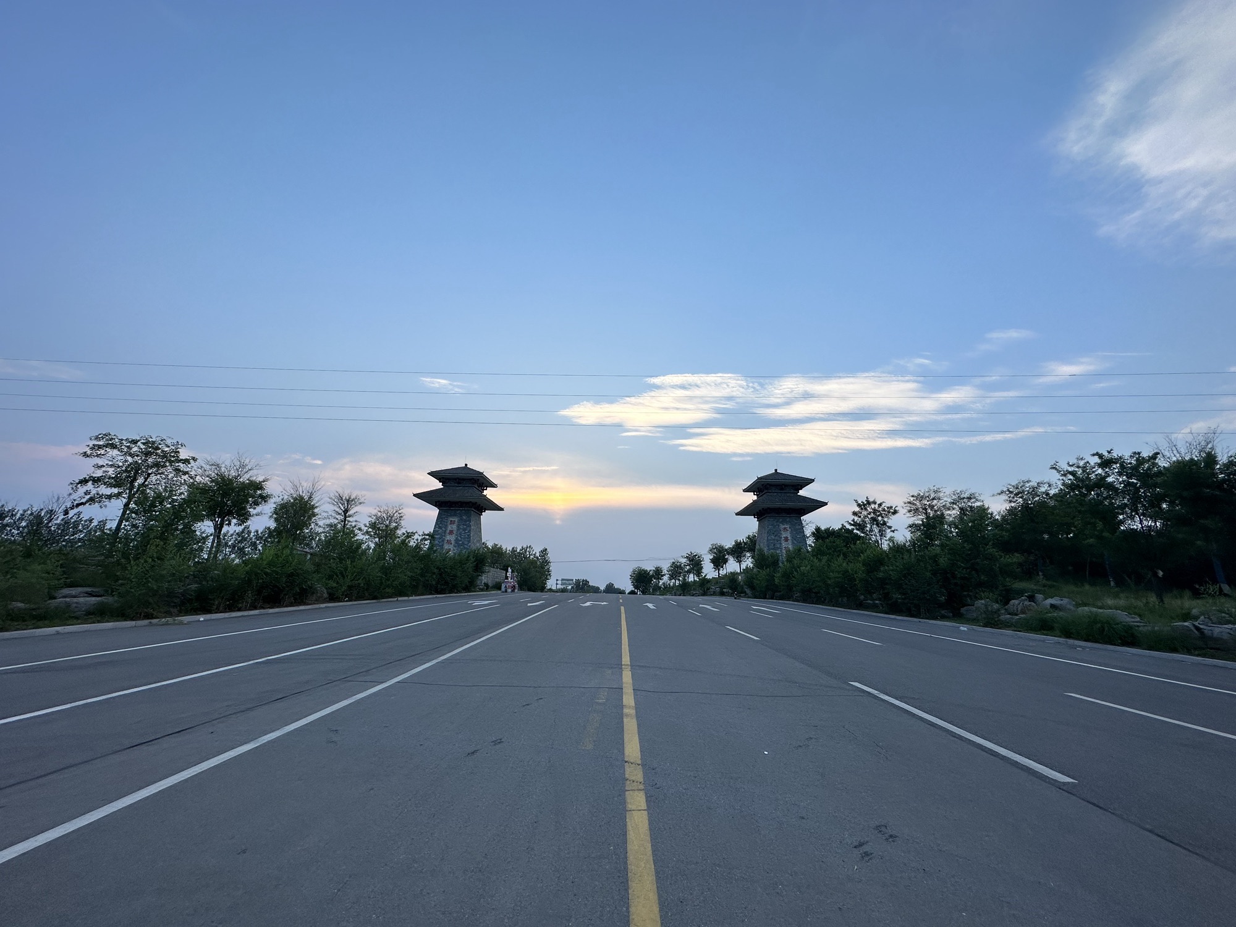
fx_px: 500
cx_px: 618
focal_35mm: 14
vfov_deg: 85.7
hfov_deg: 102.1
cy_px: 464
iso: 50
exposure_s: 1/903
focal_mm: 2.22
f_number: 2.2
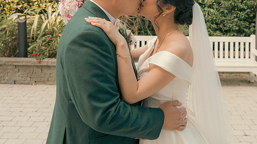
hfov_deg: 42.8
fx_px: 327
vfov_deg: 24.6
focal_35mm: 48
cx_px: 144
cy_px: 36
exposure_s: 1/160
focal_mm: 24
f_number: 3.5
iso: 125
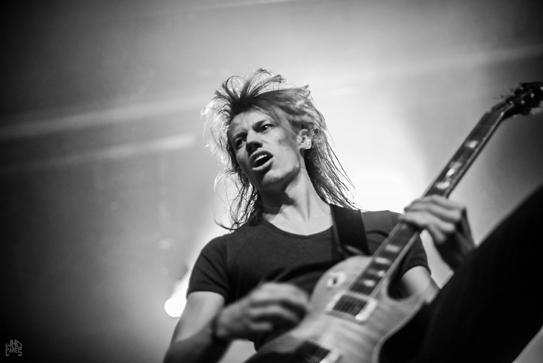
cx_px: 272
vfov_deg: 27.0
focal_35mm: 50
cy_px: 182
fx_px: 755
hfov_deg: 39.6
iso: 1600
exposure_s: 1/80
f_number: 1.4
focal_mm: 50
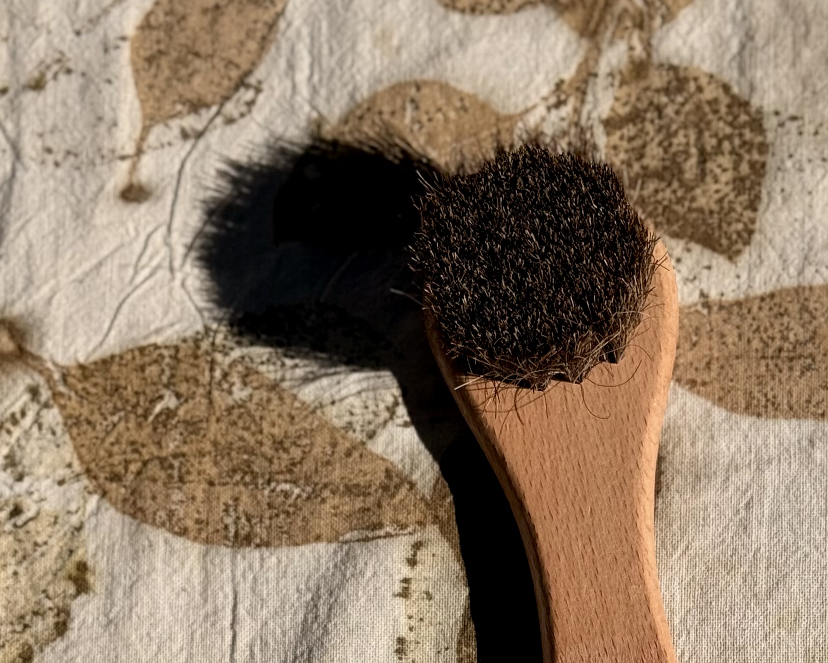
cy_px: 699
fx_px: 2426
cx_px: 613
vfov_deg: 15.2
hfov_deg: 19.2
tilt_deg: -80.0
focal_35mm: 99
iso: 64
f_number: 1.78
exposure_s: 1/11364
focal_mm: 6.76
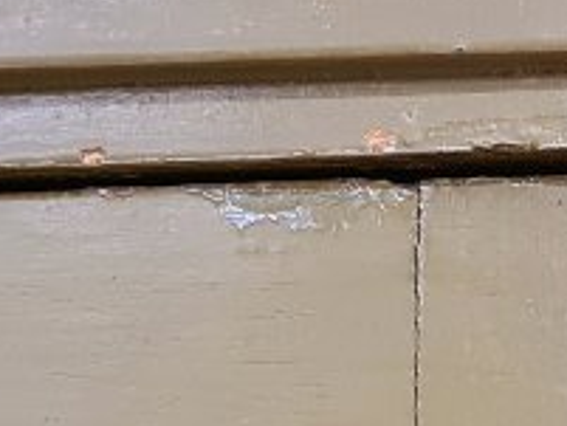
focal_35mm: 155
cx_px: 925
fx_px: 2540
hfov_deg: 12.0
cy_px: 395
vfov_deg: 9.5
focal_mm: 5.4
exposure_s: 1/50
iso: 400
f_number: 1.8
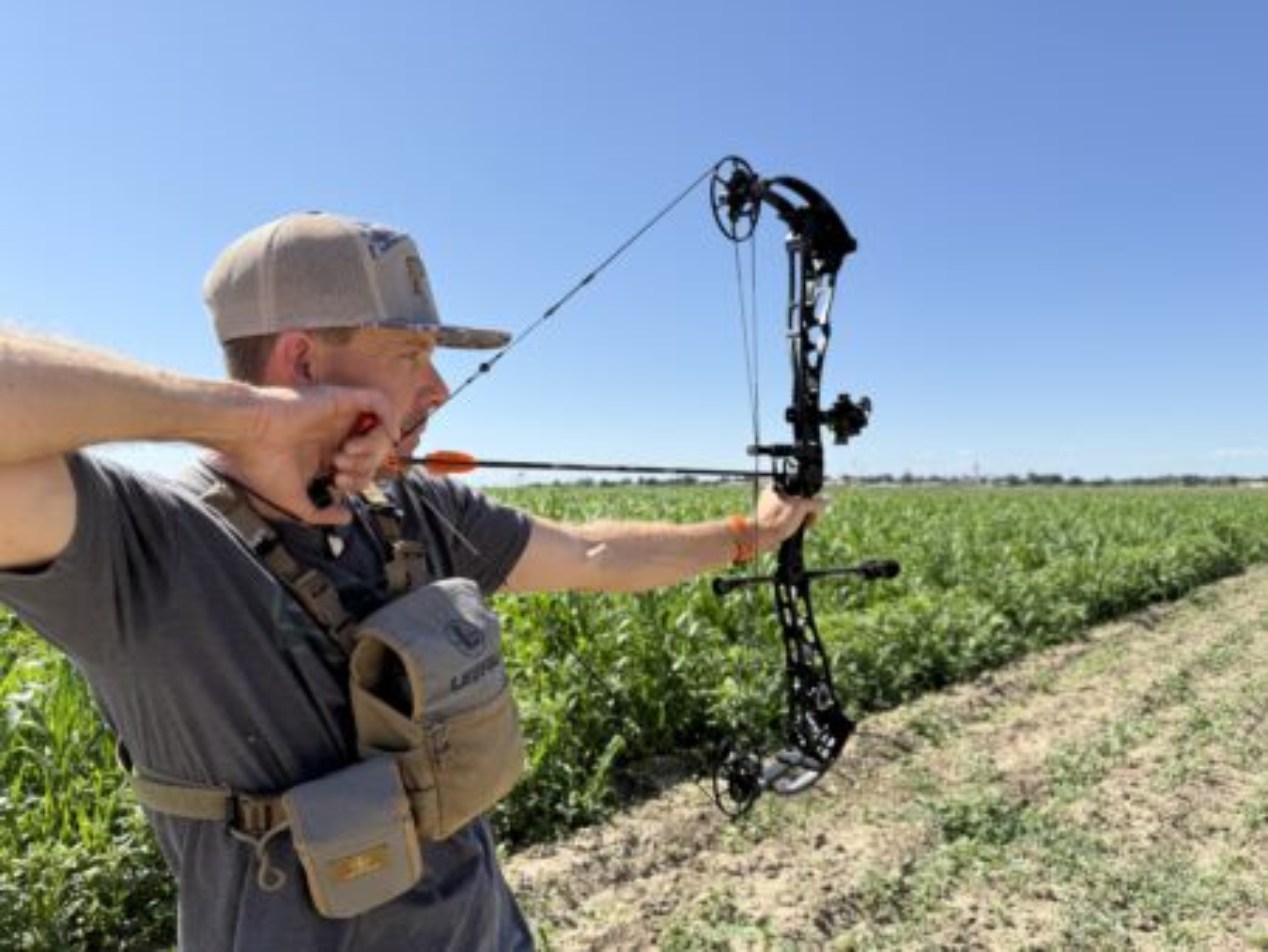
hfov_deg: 71.6
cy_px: 476
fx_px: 880
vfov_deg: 56.9
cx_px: 634
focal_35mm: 24
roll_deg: +0.4
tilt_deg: +2.1
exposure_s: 1/4673
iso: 80
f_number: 1.78
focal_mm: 6.76
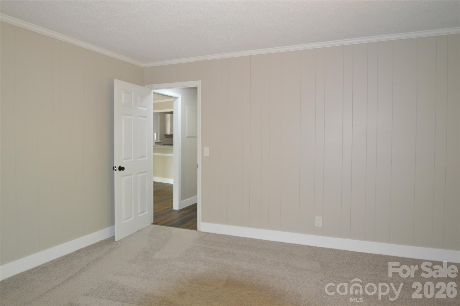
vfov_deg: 53.0
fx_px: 306
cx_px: 230
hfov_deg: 73.8
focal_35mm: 24
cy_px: 153
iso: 640
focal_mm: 16
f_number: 4
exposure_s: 1/60
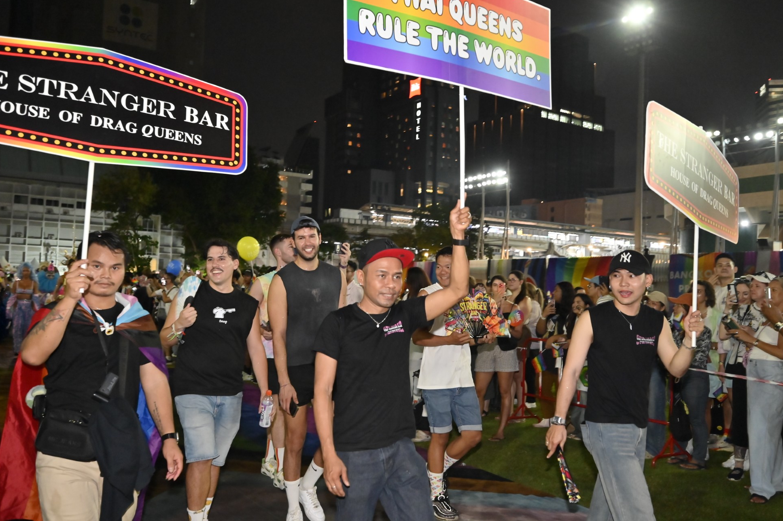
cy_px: 266
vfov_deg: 42.3
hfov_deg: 60.3
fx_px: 674
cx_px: 399
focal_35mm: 31
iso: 5000
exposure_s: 1/125
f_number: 4
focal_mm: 30
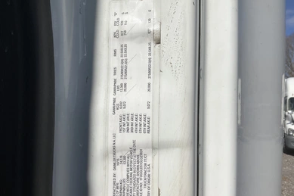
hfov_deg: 60.3
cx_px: 145
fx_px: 253
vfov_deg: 42.2
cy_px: 107
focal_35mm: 31
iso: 25
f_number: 1.8
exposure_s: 1/5263
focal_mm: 3
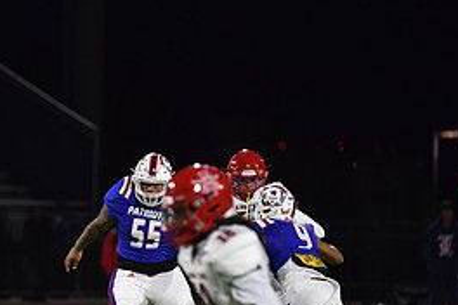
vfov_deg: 3.1
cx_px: 56
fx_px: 5597
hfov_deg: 4.7
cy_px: 263
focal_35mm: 440
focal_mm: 200
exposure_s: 1/500
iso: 1800
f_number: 2.8
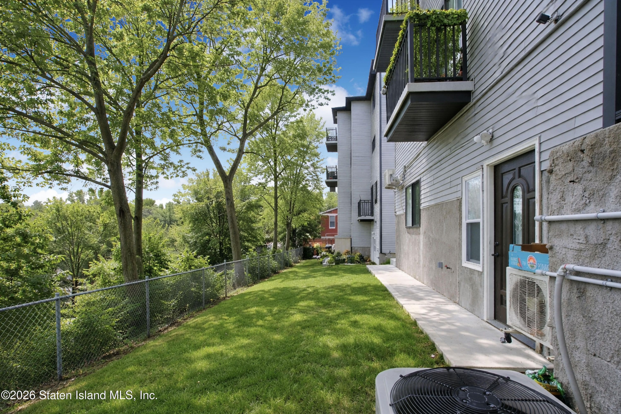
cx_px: 310
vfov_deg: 77.3
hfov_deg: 100.4
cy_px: 207
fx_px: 259
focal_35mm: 15
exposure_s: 1/250
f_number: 7.1
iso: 400
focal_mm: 10
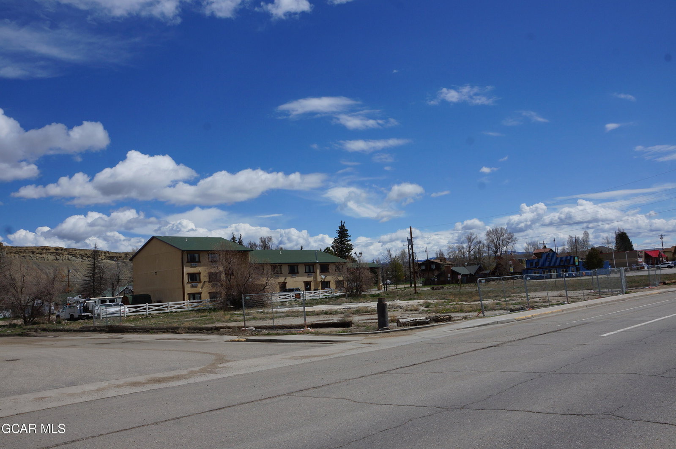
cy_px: 224
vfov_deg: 43.5
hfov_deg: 62.0
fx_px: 563
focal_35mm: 30
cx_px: 338
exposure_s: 1/400
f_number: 13
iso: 100
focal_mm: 20
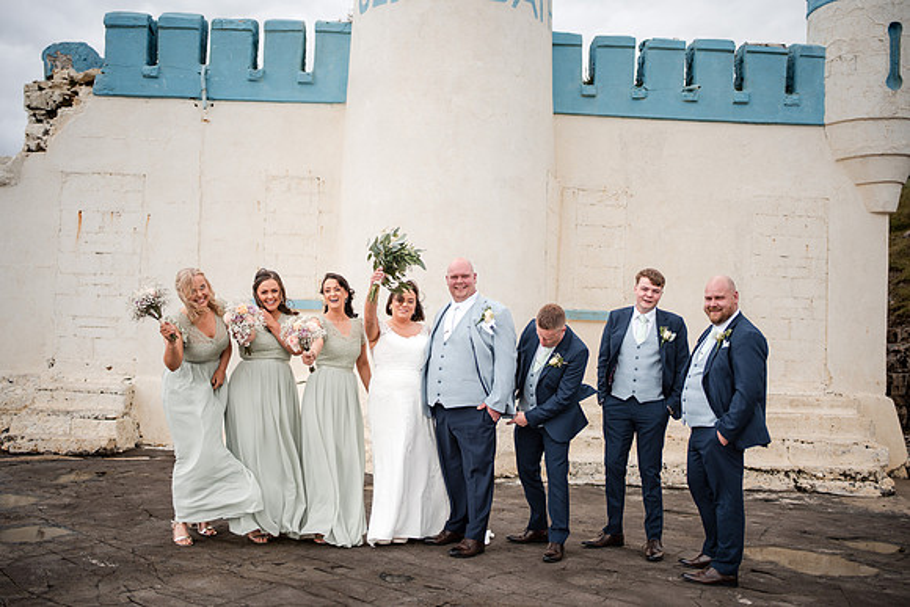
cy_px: 304
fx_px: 885
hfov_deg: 54.4
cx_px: 455
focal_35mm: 35
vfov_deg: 37.9
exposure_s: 1/2000
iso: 100
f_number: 1.8
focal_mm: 35
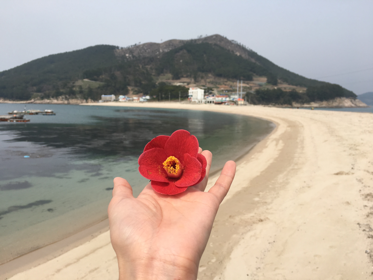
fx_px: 312
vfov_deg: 48.2
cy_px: 140
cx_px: 186
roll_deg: -0.5
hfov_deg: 61.7
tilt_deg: -5.4
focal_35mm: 29
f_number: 2.2
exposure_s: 1/1972
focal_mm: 4.15
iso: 25
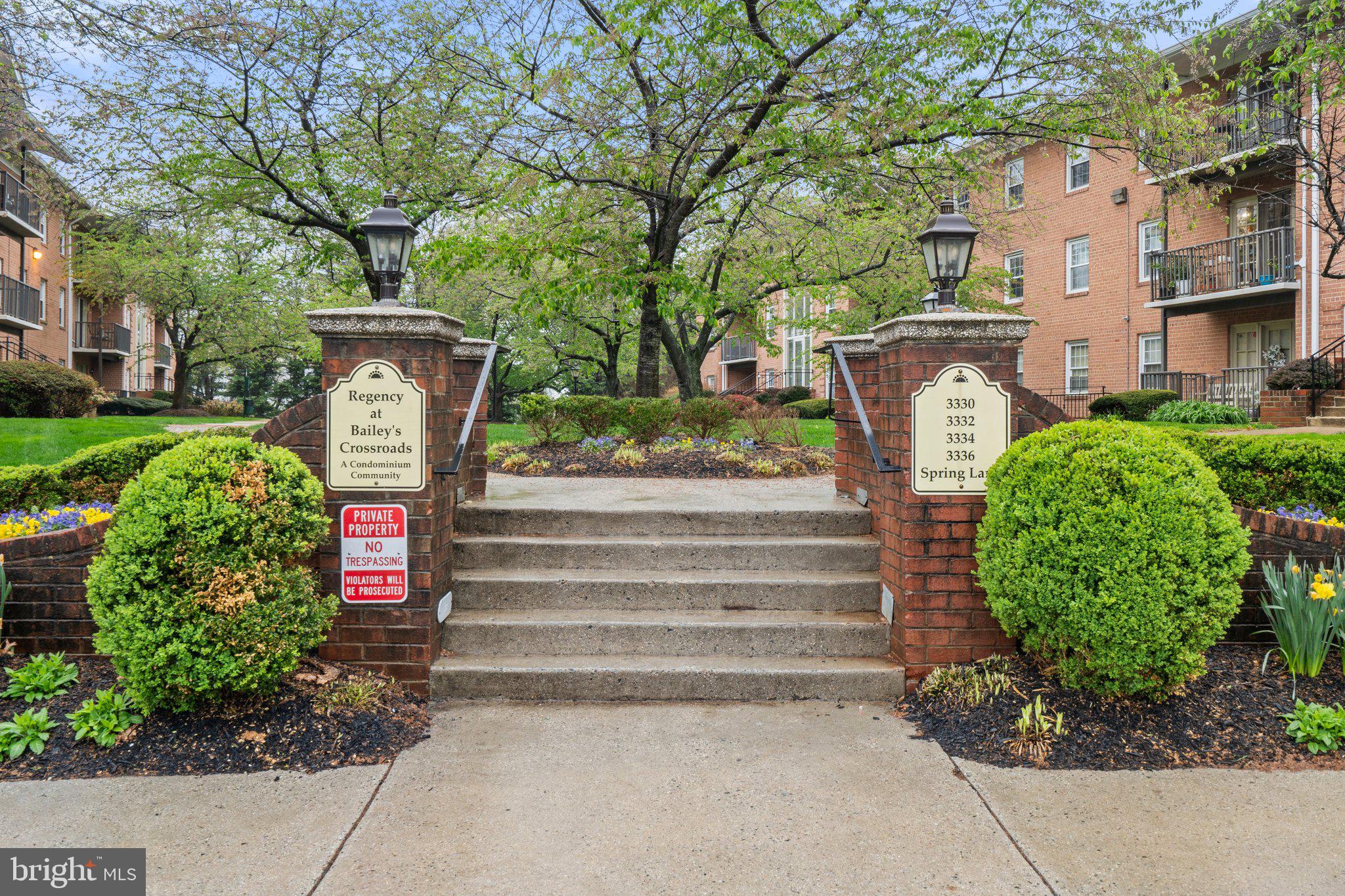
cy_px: 448
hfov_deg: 63.7
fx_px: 1083
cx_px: 672
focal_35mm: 29
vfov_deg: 45.0
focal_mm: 29
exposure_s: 1/6
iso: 250
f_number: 16
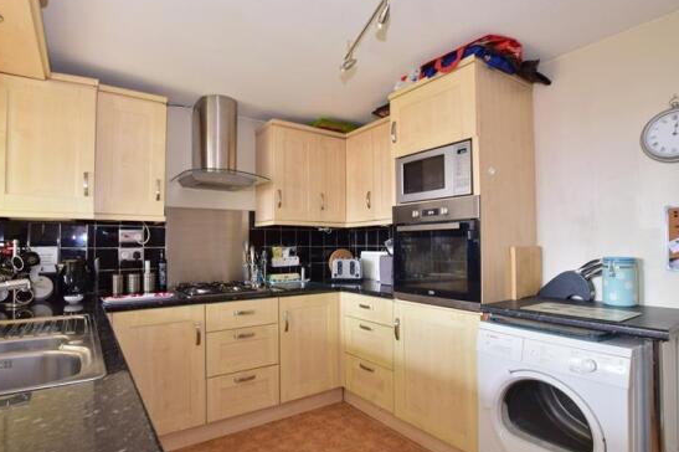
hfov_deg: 89.8
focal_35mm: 18
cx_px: 312
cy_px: 234
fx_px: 339
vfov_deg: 67.3
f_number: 7.1
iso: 400
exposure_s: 1/1.3
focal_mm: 10
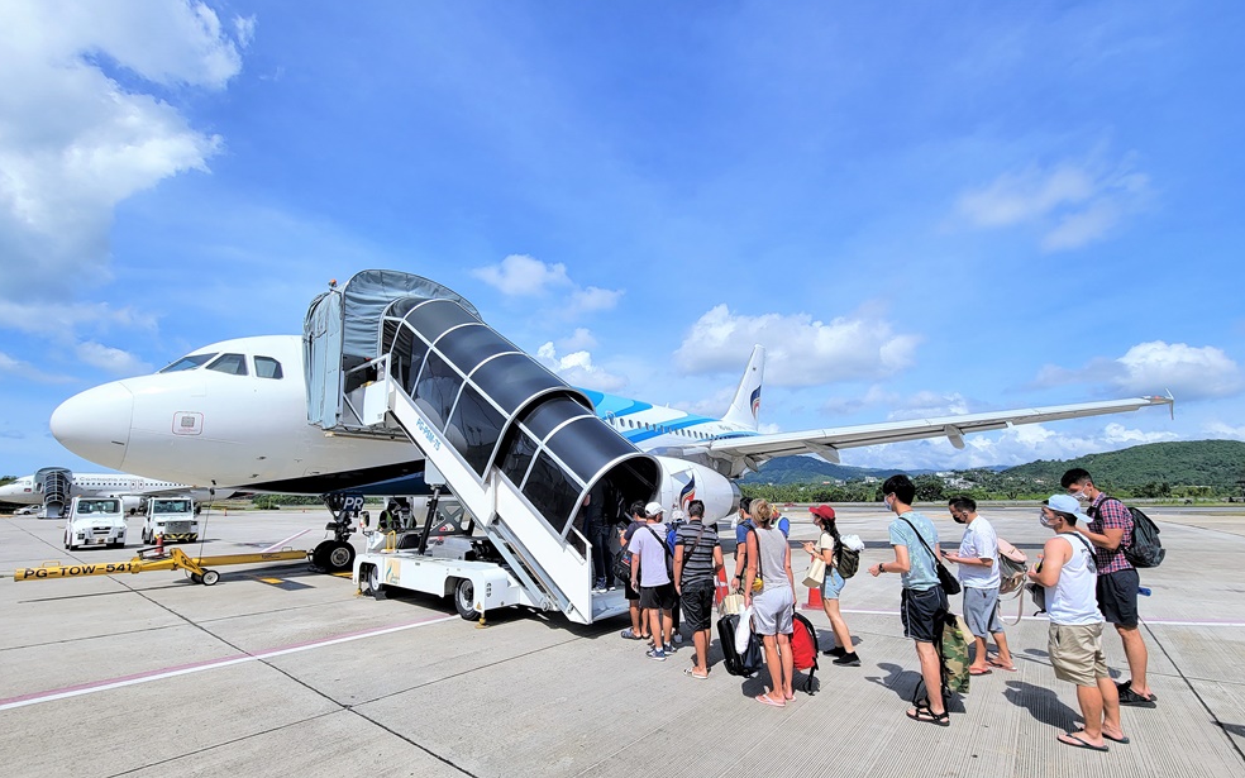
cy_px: 430
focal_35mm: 14
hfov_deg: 105.3
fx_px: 475
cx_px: 621
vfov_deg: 78.4
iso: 50
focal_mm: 2.2
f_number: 2.2
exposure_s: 1/2693
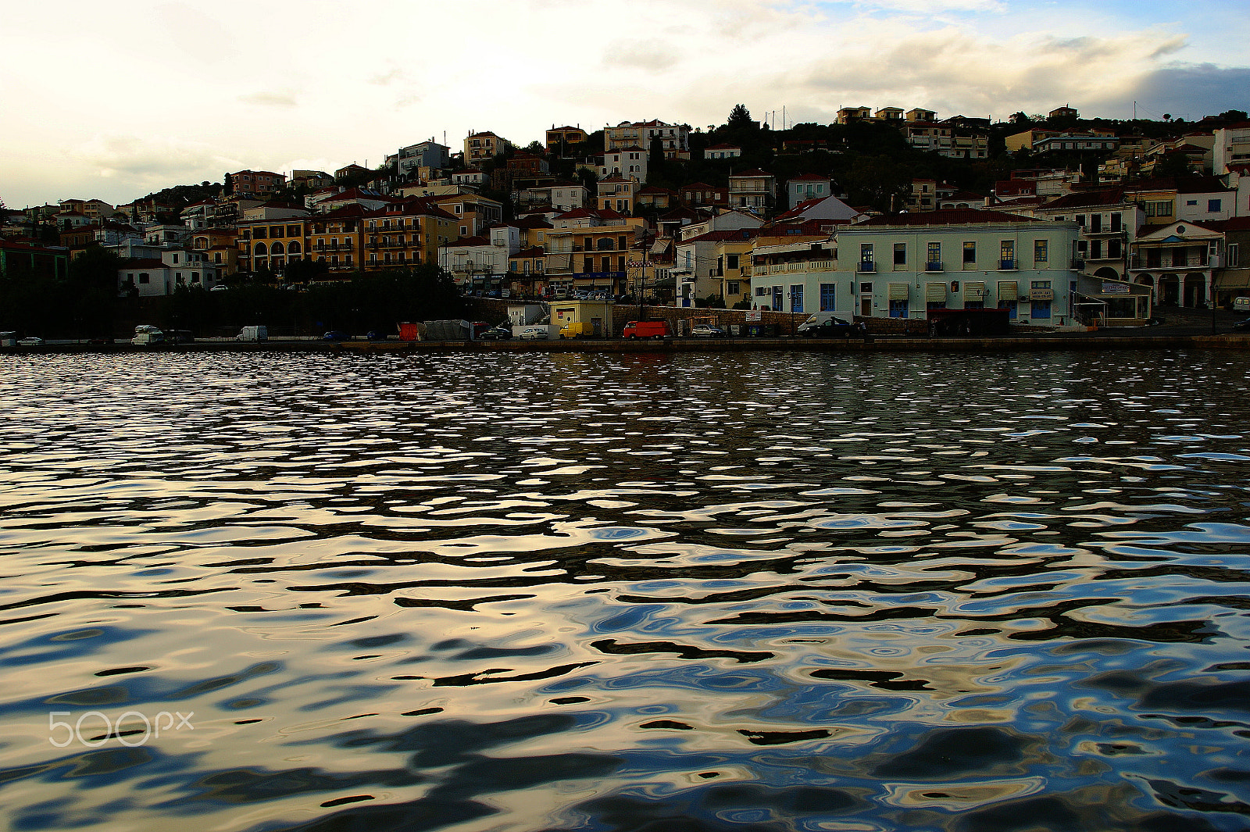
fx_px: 1145
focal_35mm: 33
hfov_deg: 57.2
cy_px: 416
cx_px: 625
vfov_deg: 39.9
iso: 100
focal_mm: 22
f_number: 5.6
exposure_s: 1/160
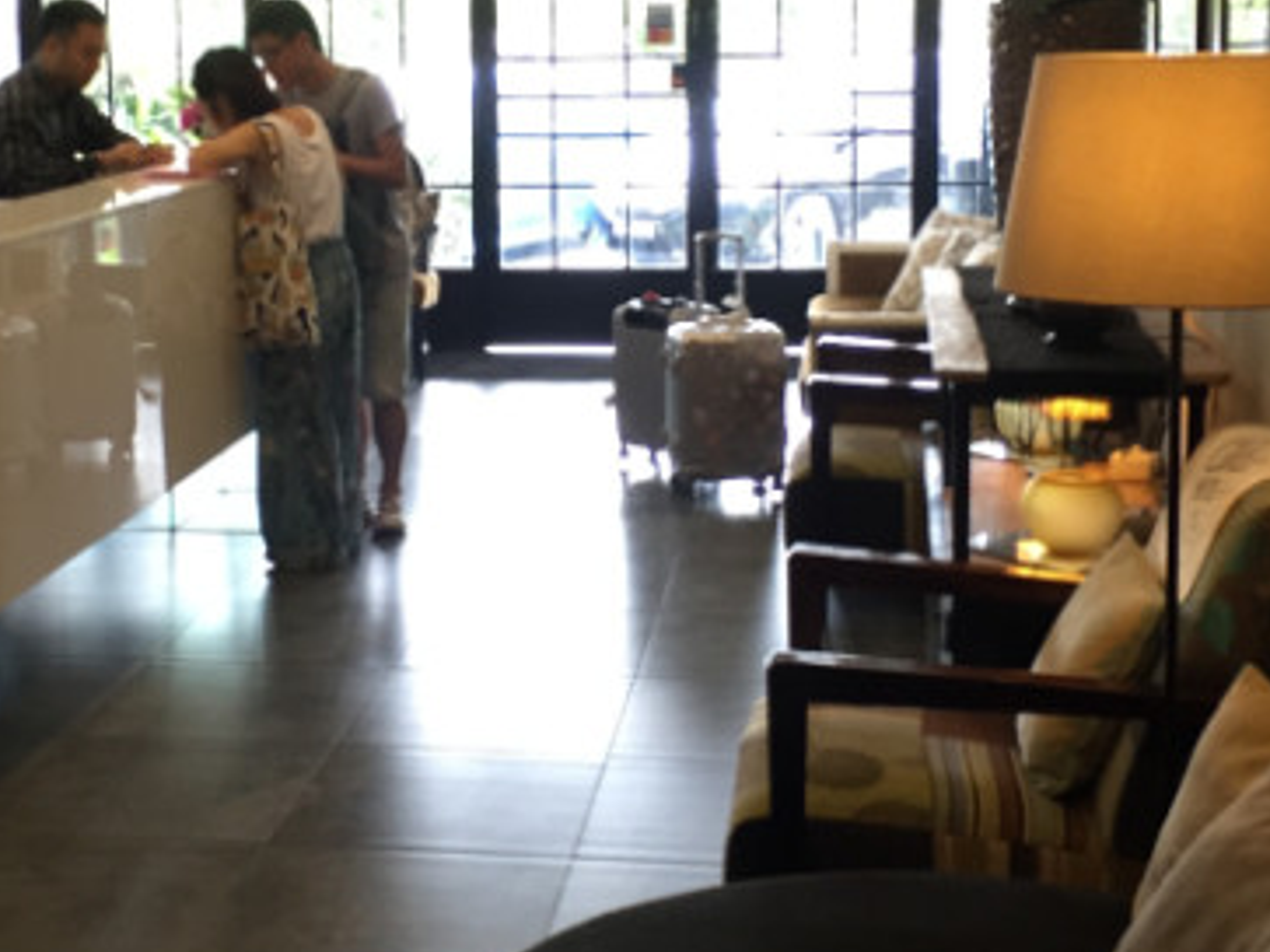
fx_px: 2347
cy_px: 318
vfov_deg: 22.8
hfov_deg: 30.1
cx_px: 469
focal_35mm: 64
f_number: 2.2
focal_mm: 4.2
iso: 125
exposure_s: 1/33
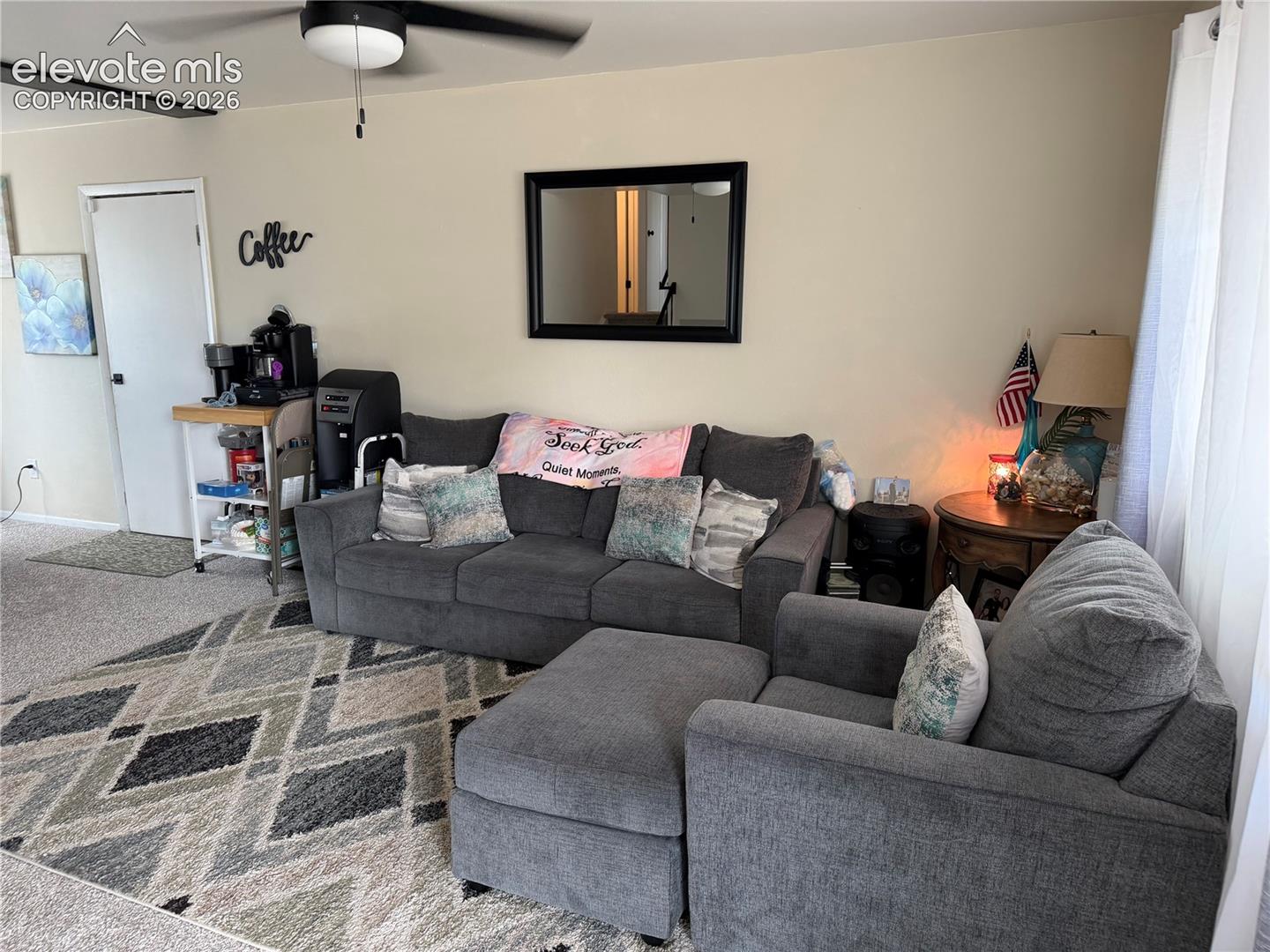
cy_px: 476
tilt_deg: -10.9
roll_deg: -0.5
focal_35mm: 24
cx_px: 635
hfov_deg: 71.6
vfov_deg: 56.8
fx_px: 881
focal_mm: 6.76
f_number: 1.78
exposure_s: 1/60
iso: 160
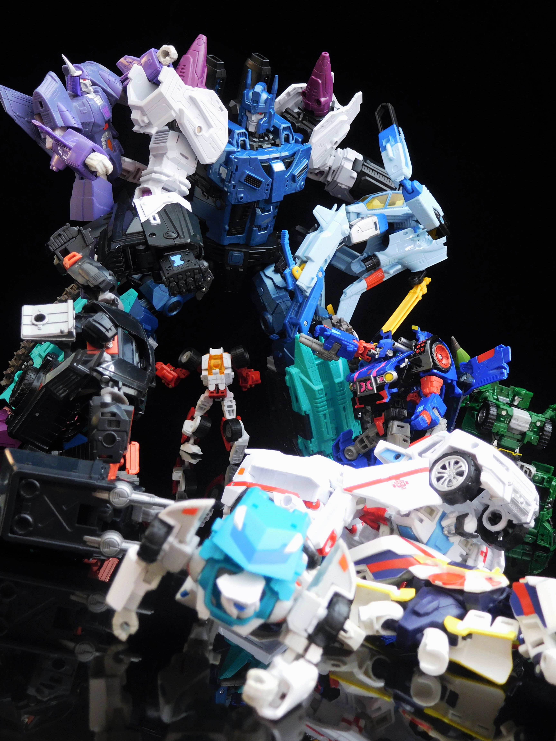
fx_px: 750
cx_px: 278
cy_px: 370
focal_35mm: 35
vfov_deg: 52.6
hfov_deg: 40.7
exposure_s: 1/1.3
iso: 200
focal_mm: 6.2
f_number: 3.8
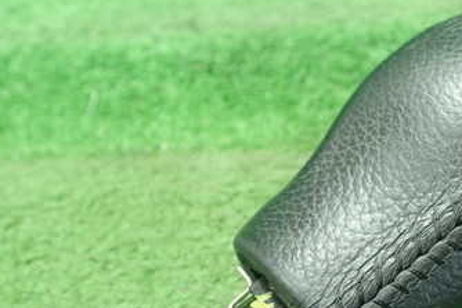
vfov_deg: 23.7
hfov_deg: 34.7
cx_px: 360
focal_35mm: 56
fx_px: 719
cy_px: 261
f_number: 2.3
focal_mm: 5.5
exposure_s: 1/125
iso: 640
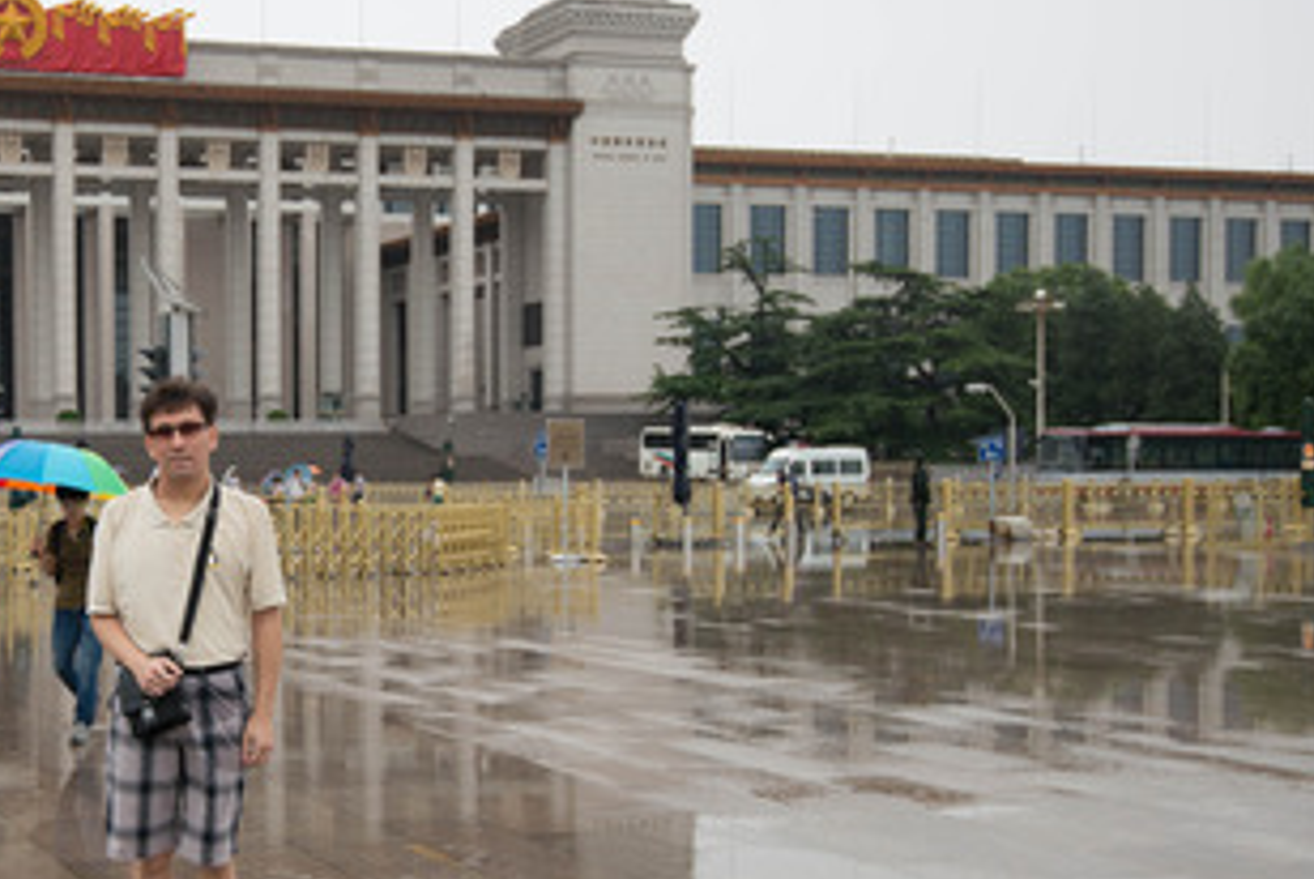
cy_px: 536
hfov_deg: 35.1
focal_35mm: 54
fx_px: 1973
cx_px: 175
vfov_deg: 25.1
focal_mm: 26
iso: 200
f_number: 4.8
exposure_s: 1/180
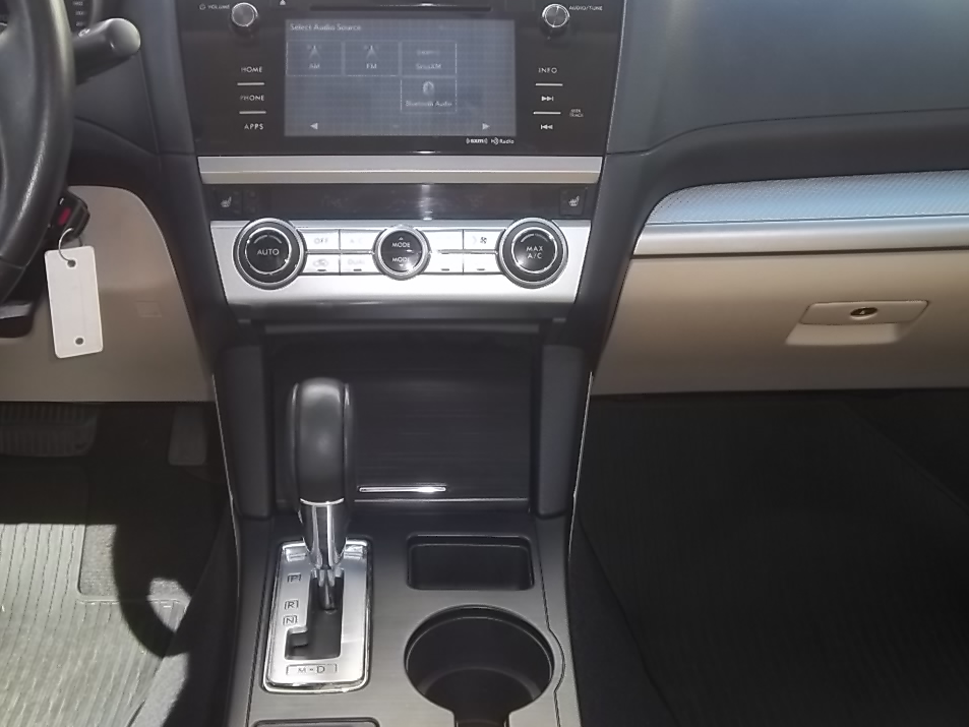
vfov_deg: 30.9
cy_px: 320
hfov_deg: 40.4
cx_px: 422
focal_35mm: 47
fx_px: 1316
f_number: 3.86
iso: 64
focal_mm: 6.17
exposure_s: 1/40
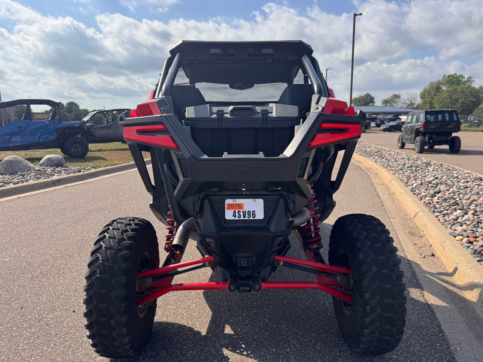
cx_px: 242
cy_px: 181
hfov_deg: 71.6
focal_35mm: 24
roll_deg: +0.0
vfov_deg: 56.8
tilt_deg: -10.7
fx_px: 335
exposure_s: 1/3802
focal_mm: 6.76
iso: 80
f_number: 1.78
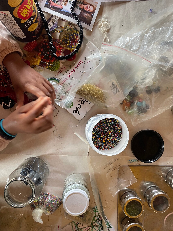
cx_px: 86
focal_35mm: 26
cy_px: 116
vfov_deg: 67.3
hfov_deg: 53.1
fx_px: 173
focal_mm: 4.2
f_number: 1.6
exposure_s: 1/80
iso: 125
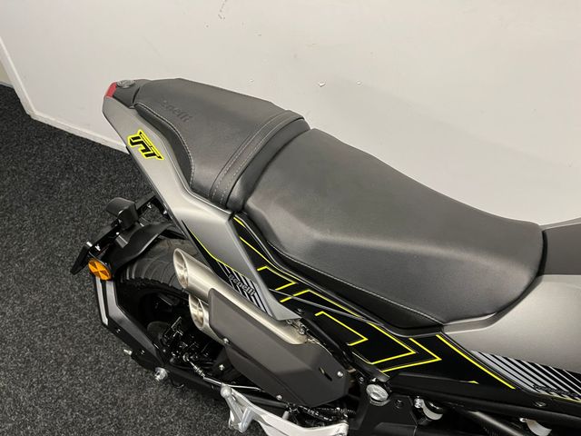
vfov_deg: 53.1
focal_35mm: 26
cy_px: 218
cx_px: 290
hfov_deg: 67.3
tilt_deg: -46.1
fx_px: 436
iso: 125
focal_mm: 5.1
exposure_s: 1/50
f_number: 1.6
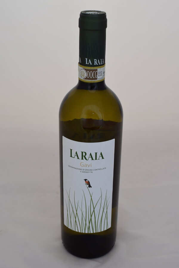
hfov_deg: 25.8
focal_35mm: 52
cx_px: 90
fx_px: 392
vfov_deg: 37.9
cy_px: 134
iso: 400
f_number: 5.6
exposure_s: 1/125
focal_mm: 35
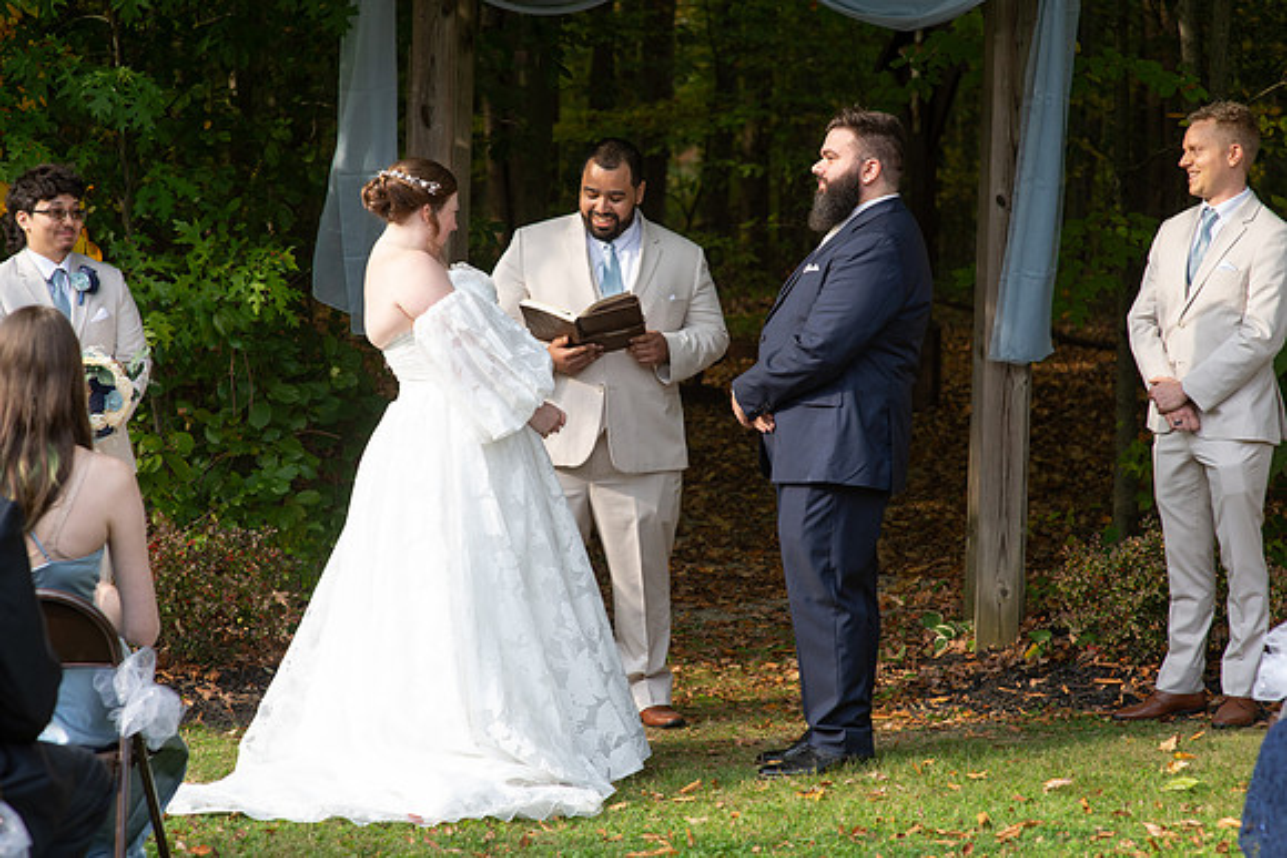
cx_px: 644
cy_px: 429
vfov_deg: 15.2
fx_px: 3208
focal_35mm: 90
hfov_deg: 22.7
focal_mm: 85
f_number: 5
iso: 640
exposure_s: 1/640
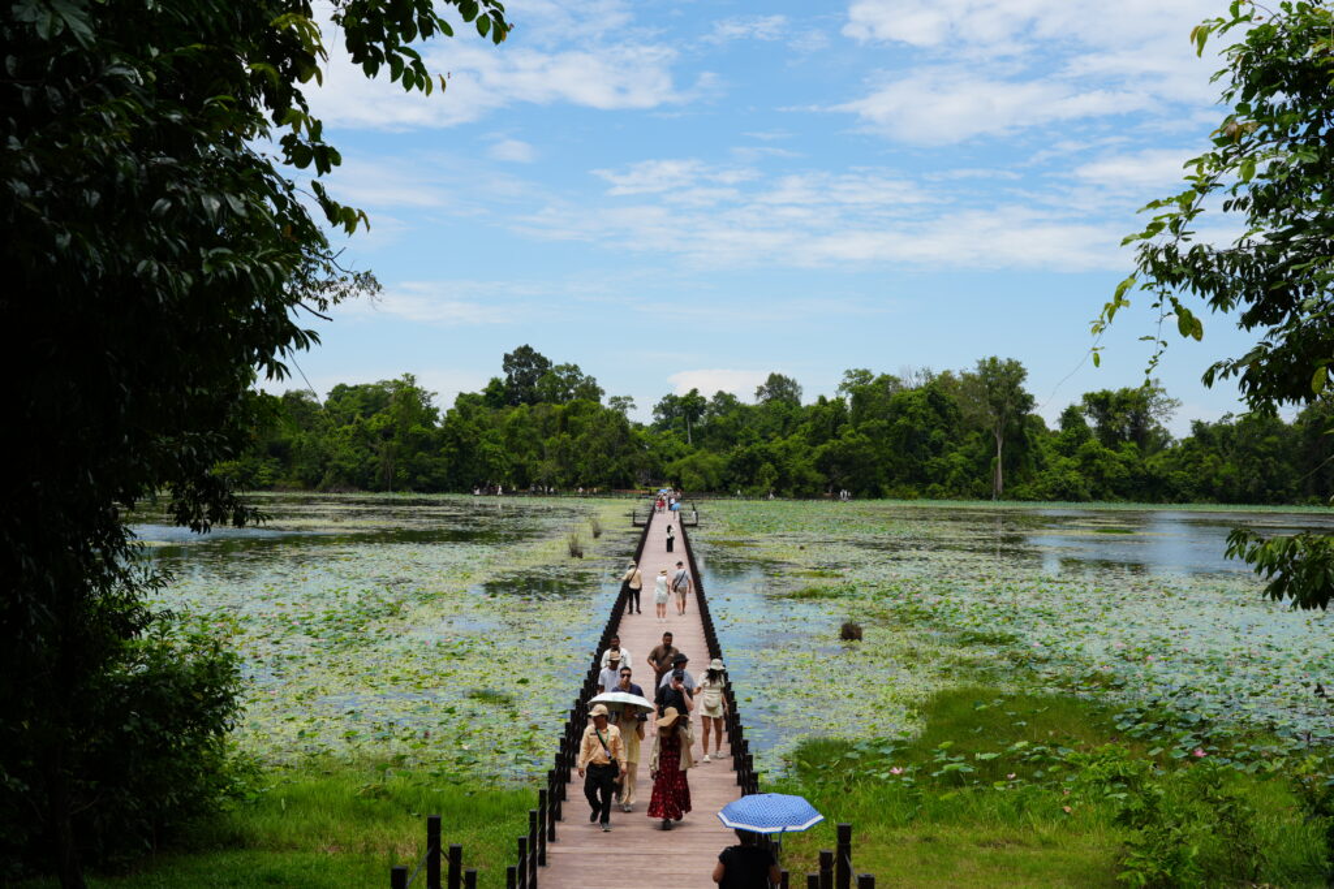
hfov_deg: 48.5
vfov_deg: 33.4
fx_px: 1482
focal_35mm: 40
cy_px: 444
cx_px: 667
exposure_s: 1/200
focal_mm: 40
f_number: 10
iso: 100
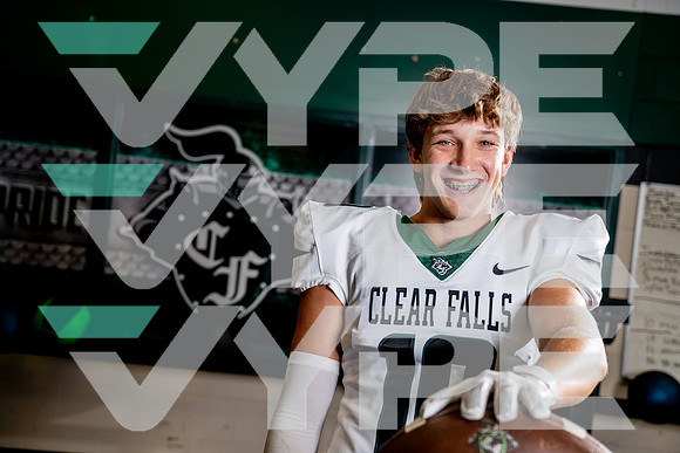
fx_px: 1058
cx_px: 340
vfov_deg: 24.2
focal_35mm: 56
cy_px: 226
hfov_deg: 35.6
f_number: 4
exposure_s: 1/250
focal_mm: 56
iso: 100
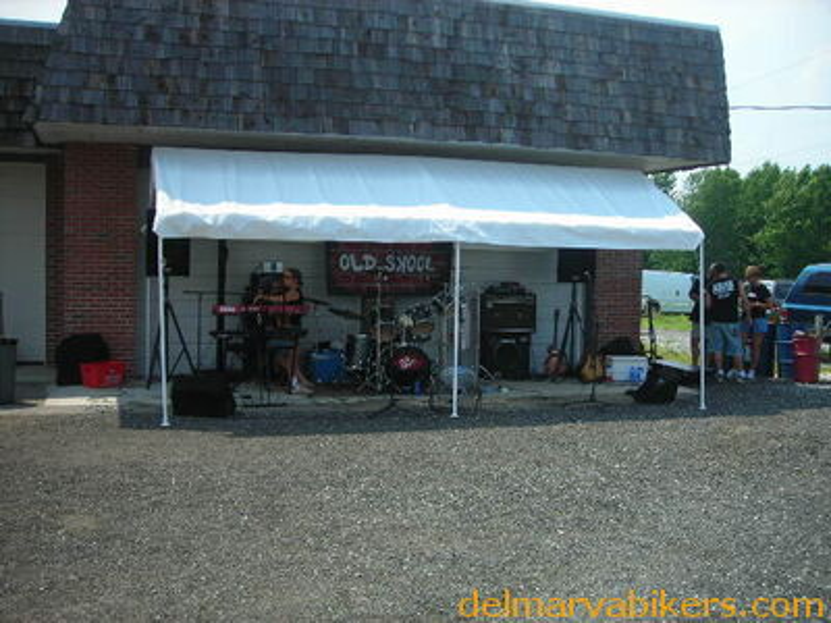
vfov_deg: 37.7
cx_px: 416
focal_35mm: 38
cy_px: 312
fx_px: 912
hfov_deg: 49.0
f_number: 3.2
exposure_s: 1/468
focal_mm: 6.3
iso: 50
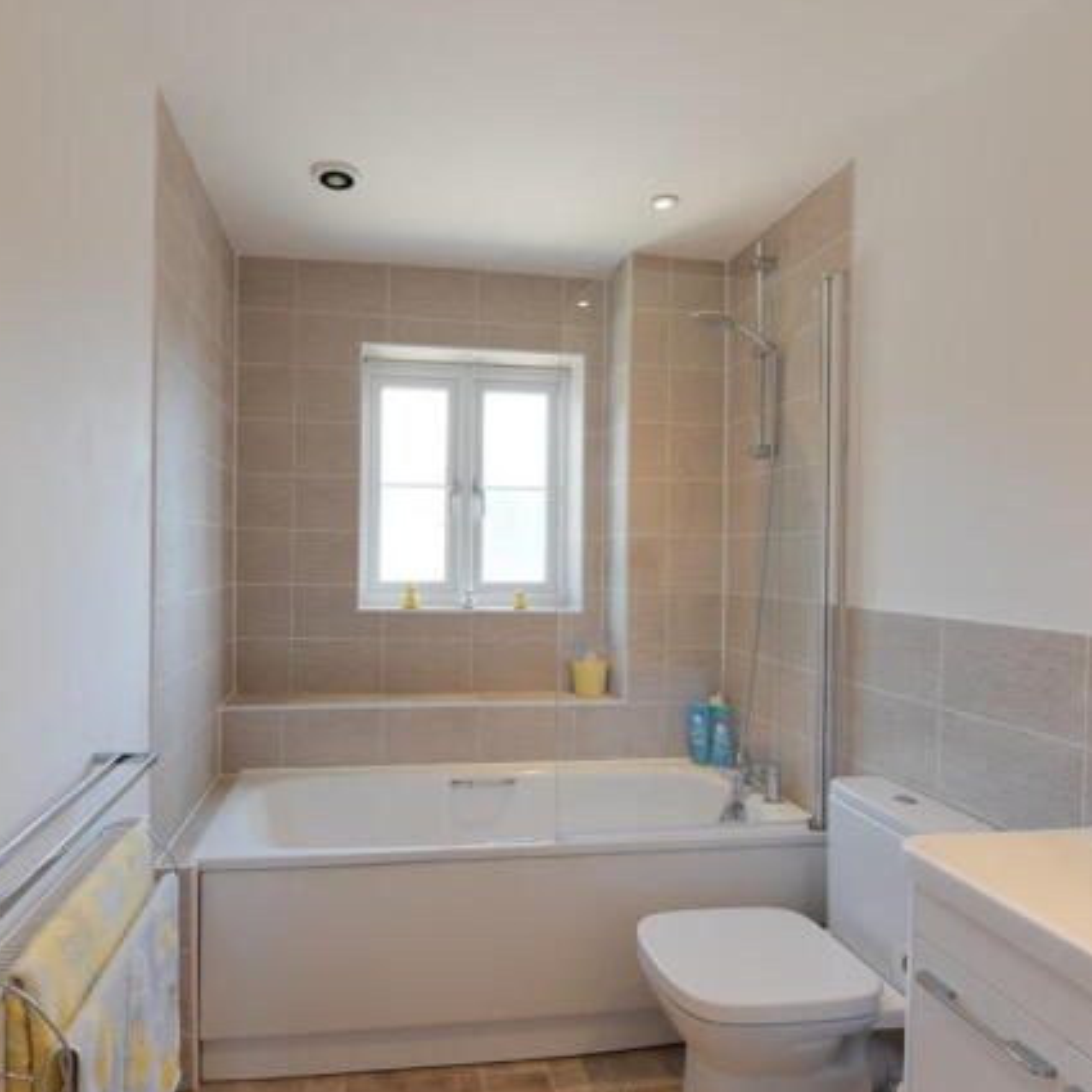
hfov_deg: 71.8
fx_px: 749
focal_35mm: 21
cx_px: 473
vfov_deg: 72.1
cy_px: 554
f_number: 10
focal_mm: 16
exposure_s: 1/6
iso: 320
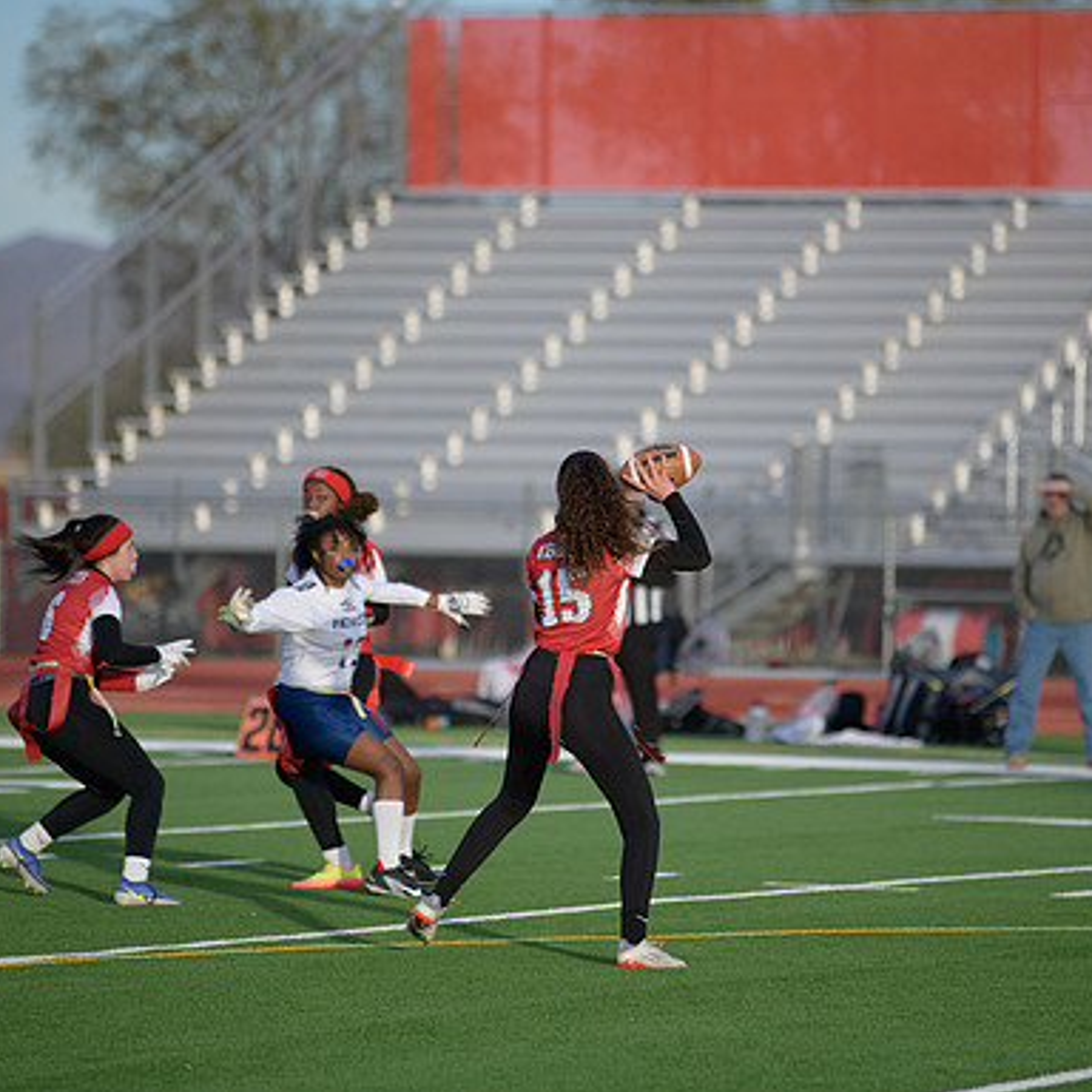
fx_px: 9172
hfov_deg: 6.8
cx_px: 606
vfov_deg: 6.8
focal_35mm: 257
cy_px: 547
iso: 640
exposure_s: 1/4000
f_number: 2.8
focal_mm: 200
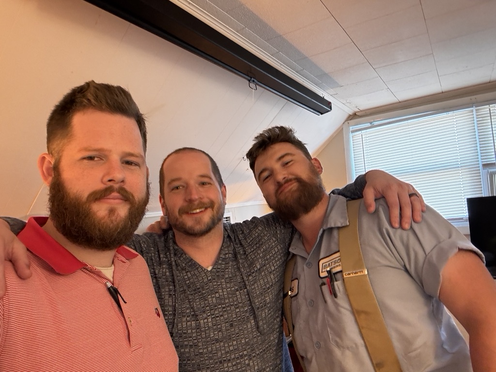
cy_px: 186
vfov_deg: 58.9
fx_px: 330
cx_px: 248
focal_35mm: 23
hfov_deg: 73.9
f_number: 1.9
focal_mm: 2.69
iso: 320
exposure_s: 1/30
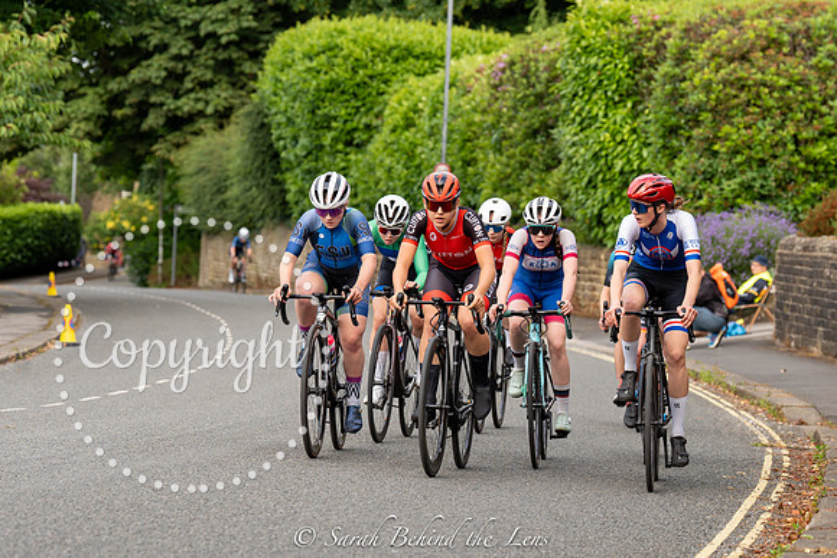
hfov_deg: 15.0
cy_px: 295
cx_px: 433
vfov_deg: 10.0
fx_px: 3185
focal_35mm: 137
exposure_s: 1/640
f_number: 4.5
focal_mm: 117
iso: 400
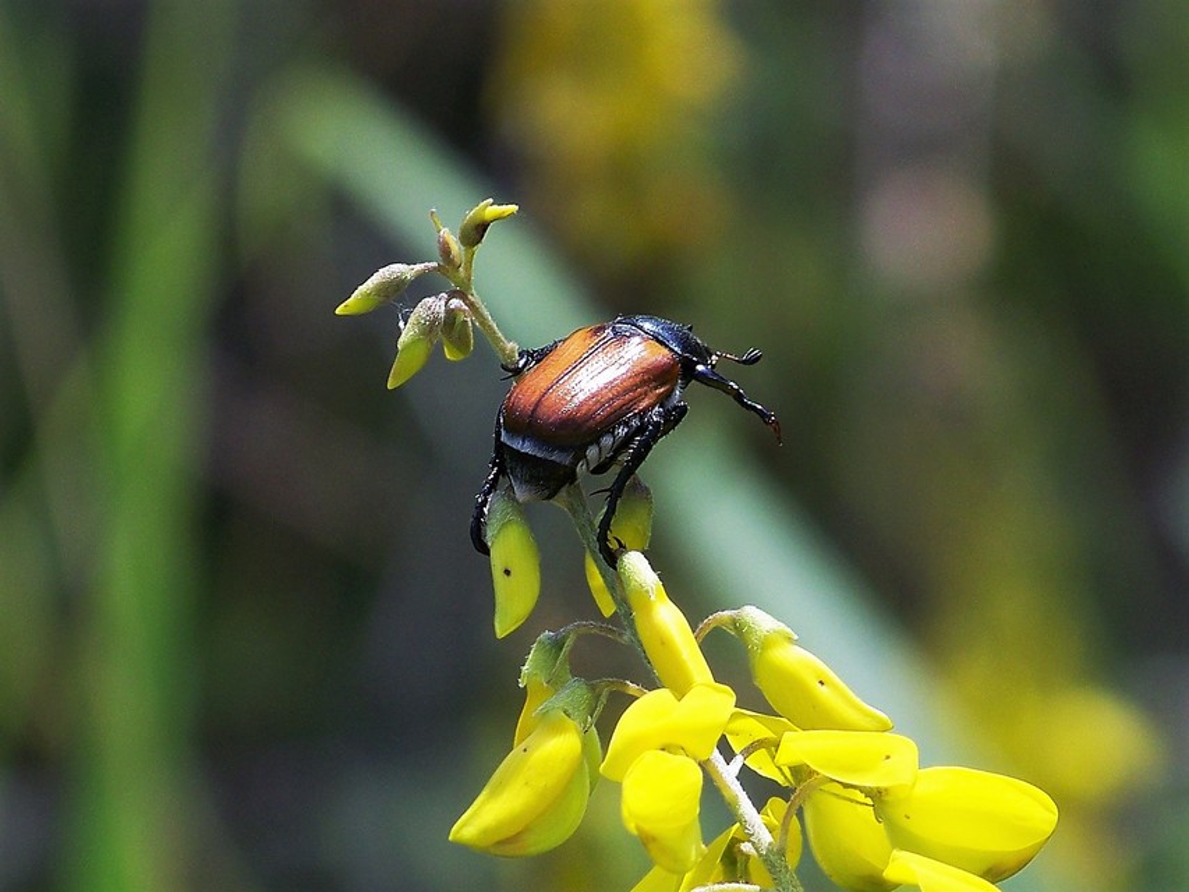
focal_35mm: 366
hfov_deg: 5.4
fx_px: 12573
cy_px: 446
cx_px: 594
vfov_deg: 4.1
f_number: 4.5
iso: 64
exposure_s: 1/400
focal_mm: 60.8
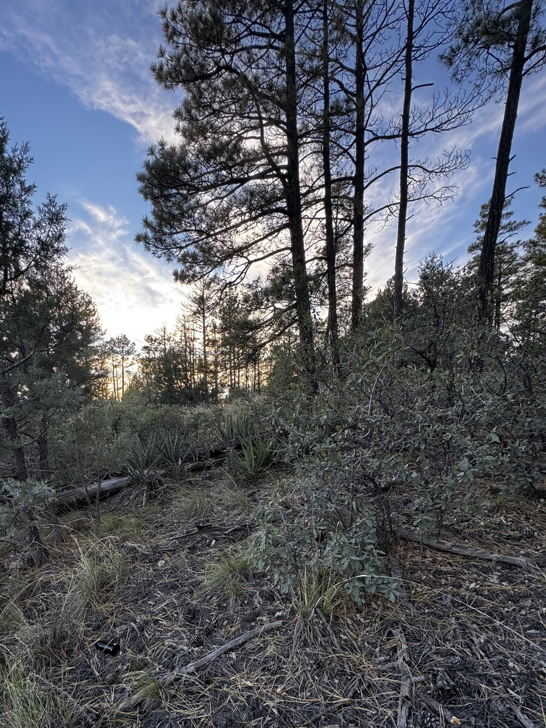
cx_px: 202
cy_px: 458
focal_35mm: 18
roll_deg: -0.2
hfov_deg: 70.3
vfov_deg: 85.9
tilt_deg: -6.5
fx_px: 379
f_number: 2.2
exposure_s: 1/99
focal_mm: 2.22
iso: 50
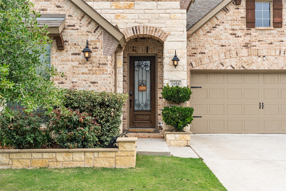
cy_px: 96
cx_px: 143
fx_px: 278
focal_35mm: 35
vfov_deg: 37.9
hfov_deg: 54.4
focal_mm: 35
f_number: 9
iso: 100
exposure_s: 1/100
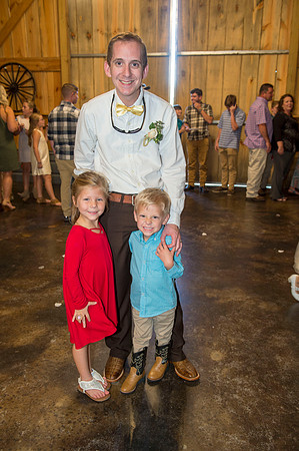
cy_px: 226
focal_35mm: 32
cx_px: 150
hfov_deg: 41.0
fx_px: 400
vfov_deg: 58.8
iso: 1600
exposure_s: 1/60
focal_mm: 32
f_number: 5
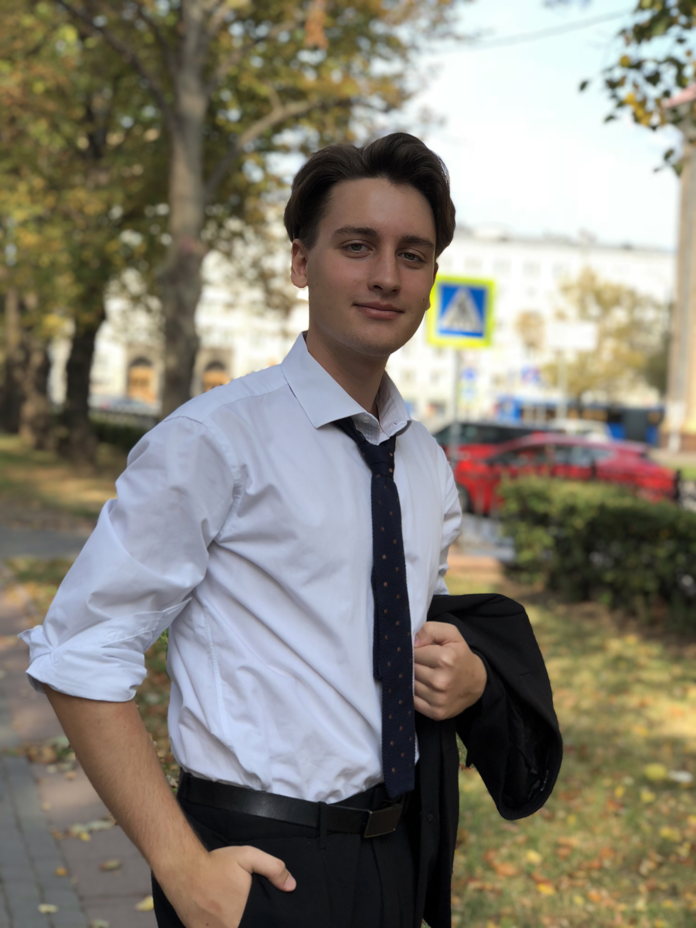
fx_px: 1528
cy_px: 464
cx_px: 348
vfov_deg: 33.8
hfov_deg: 25.7
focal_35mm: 57
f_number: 2.8
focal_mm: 6.6
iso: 20
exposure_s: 1/221
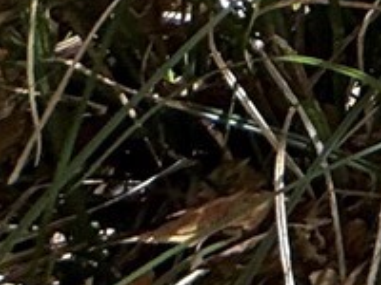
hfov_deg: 9.1
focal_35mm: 112
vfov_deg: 8.4
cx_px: 1400
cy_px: -804
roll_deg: +1.1
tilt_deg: -5.9
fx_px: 1233
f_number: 2.2
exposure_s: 1/146
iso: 50
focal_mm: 2.22
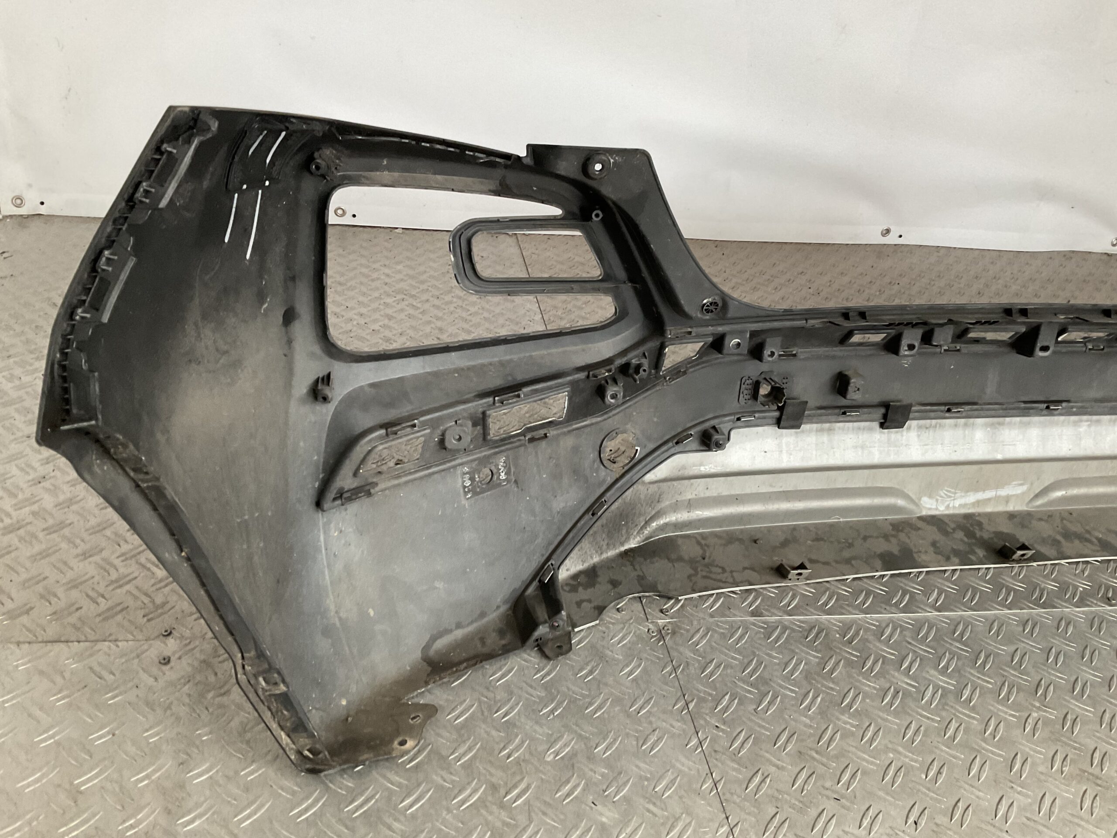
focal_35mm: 29
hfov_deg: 61.7
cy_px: 419
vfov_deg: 48.2
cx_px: 558
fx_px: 936
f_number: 1.8
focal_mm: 3
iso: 125
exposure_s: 1/50
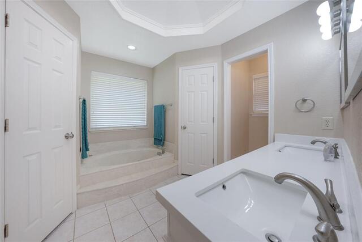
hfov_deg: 112.6
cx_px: 181
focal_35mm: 12
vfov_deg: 90.0
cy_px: 121
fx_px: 121
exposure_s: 1/125
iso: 800
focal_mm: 12
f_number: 9
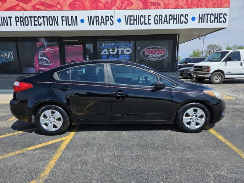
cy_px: 92
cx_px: 122
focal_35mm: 23
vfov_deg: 58.9
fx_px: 162
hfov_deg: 73.9
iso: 25
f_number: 1.8
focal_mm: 5.4
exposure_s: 1/1946
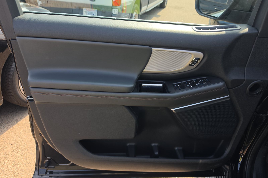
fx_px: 179
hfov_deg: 73.7
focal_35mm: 24
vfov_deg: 53.1
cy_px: 87
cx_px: 134
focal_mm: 6.5
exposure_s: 1/201
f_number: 1.4
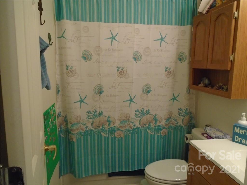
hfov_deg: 67.3
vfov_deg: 53.1
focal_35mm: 26
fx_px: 186
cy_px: 92
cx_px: 124
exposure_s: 1/30
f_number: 3.2
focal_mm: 4.6
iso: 400
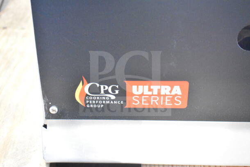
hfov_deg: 33.4
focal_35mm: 60
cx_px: 125
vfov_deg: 22.6
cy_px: 84
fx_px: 417
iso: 16000
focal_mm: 40
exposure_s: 1/60
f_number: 5
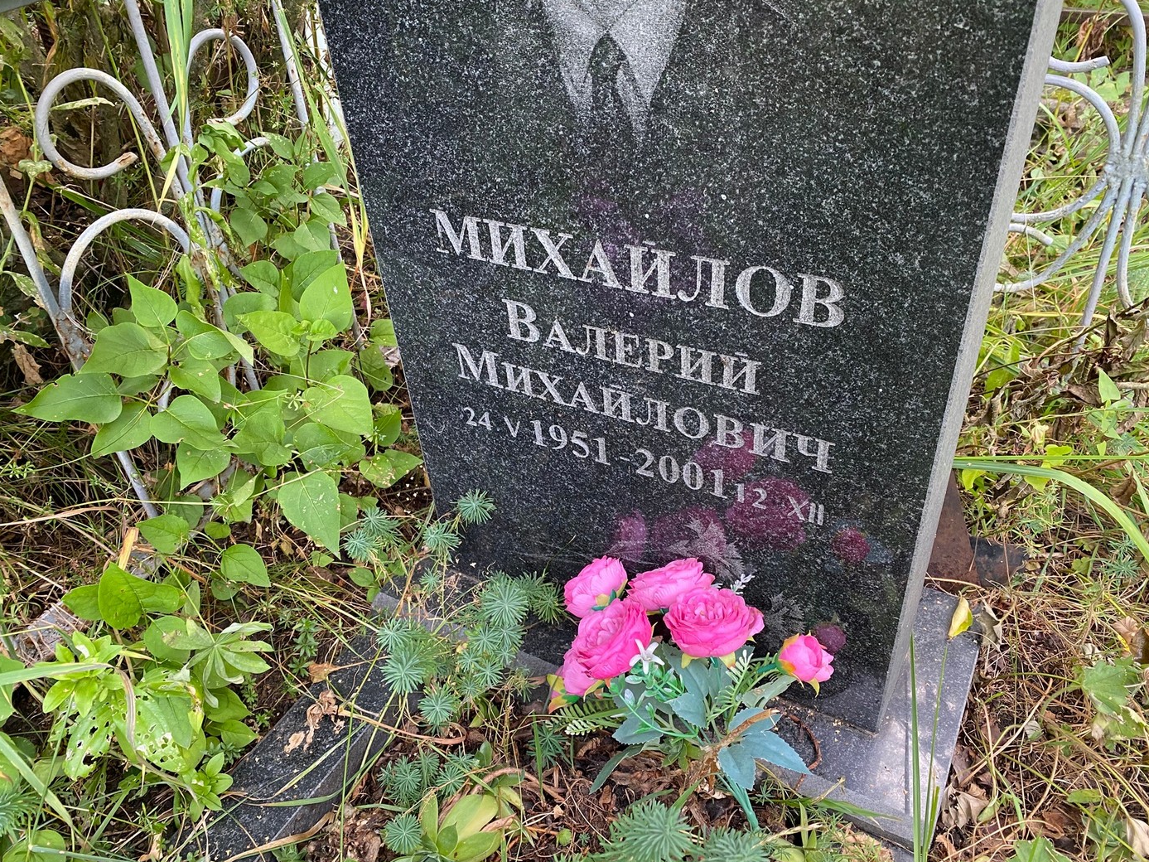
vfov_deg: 51.3
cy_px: 420
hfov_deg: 65.3
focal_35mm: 27
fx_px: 896
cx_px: 565
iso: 125
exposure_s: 1/64
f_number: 1.8
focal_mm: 4.25
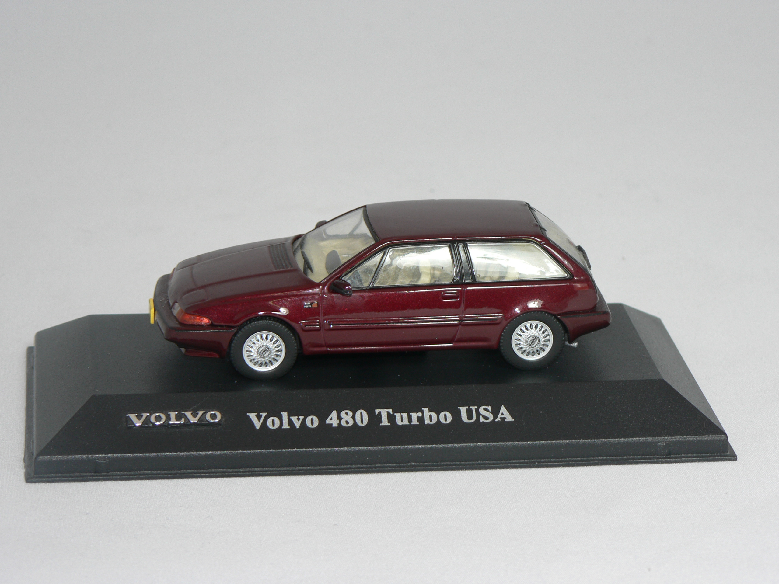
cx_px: 390
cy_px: 292
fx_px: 2926
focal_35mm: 130
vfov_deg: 11.4
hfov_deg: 15.2
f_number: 3.2
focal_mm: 21.6
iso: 80
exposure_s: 1/60
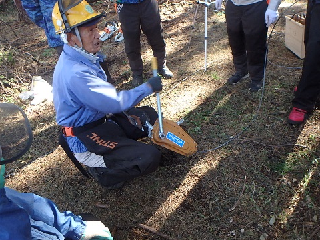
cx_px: 173
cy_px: 114
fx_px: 259
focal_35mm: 28
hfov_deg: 63.4
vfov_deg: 49.7
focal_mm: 3.7
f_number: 3.5
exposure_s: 1/30
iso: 250
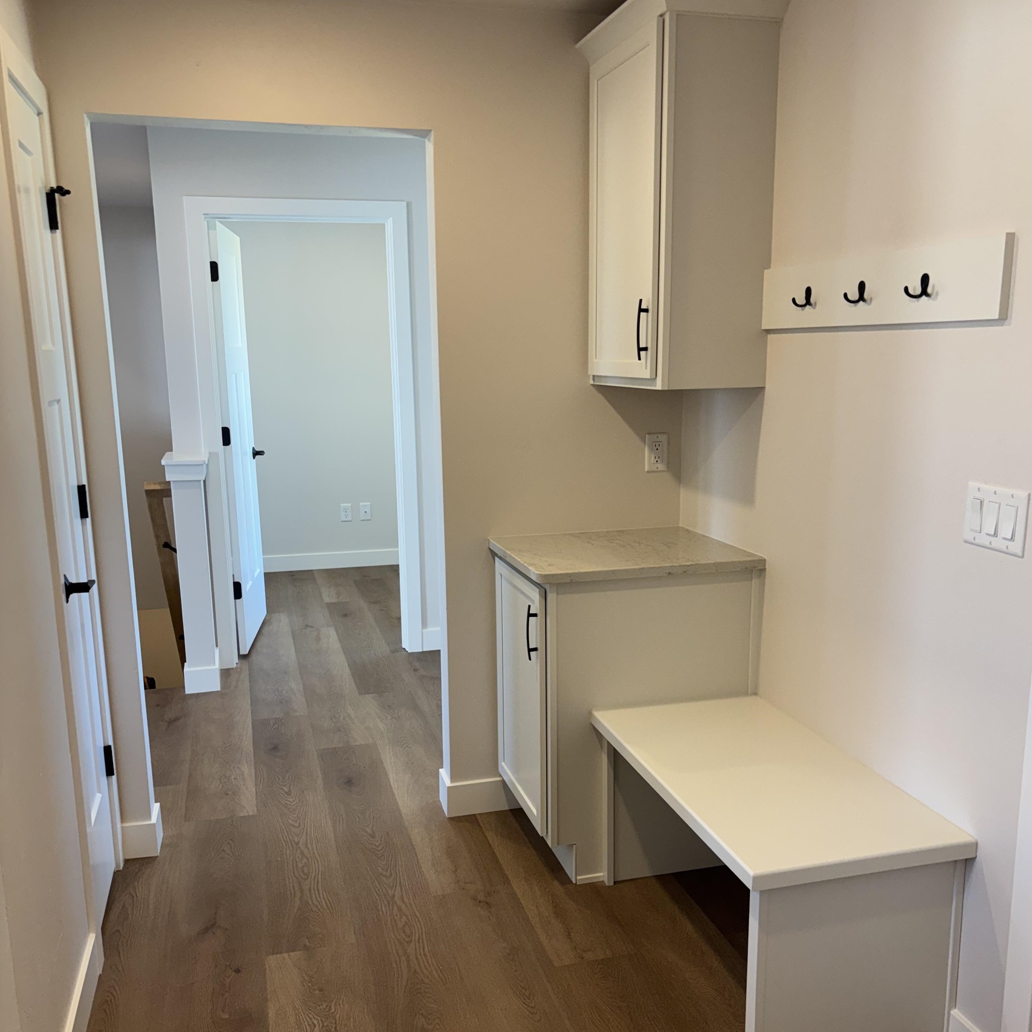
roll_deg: -0.4
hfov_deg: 52.5
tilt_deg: -12.0
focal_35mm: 31
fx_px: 1046
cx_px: 520
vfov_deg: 52.4
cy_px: 575
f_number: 1.6
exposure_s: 1/120
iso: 100
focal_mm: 5.96
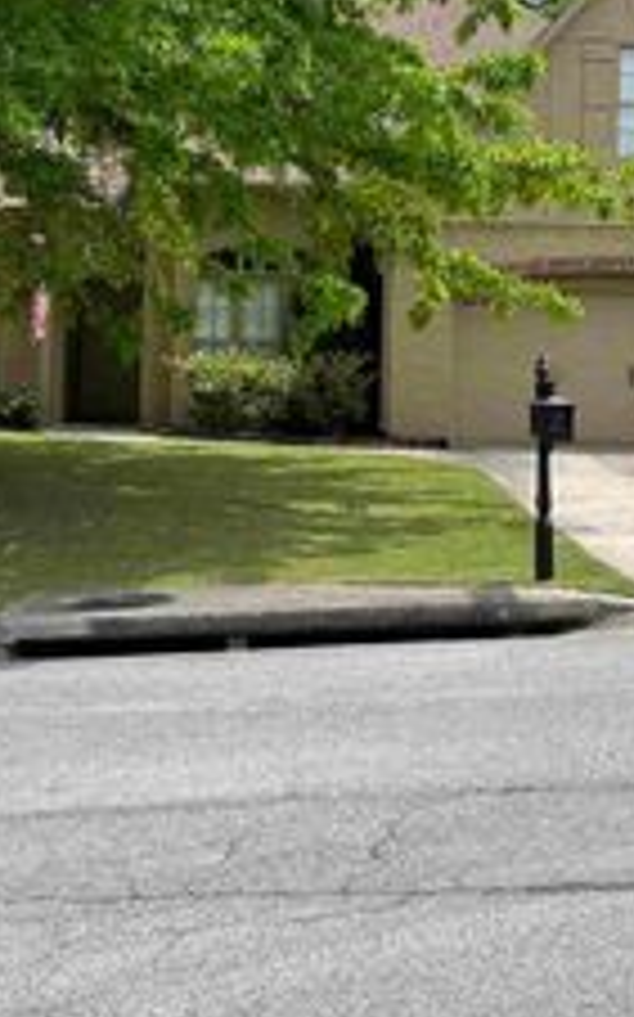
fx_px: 1689
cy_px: 290
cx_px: 378
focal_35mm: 61
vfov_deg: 33.0
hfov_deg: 21.2
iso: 50
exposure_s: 1/2024
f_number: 1.6
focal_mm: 5.96
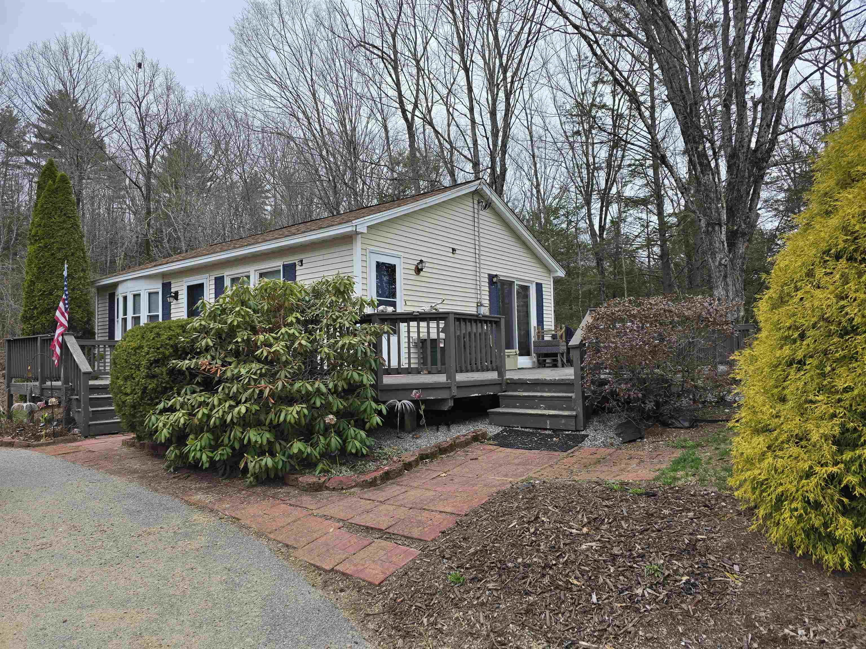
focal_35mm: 23
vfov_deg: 58.9
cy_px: 324
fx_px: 575
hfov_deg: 73.9
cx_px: 433
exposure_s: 1/180
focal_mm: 6.3
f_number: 1.7
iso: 20
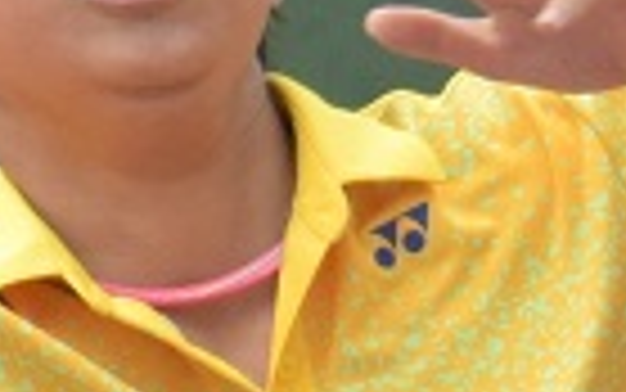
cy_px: 442
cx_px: -455
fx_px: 10303
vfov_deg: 2.2
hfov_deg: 3.5
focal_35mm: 604
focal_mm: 55
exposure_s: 1/1250
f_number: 4.5
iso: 800
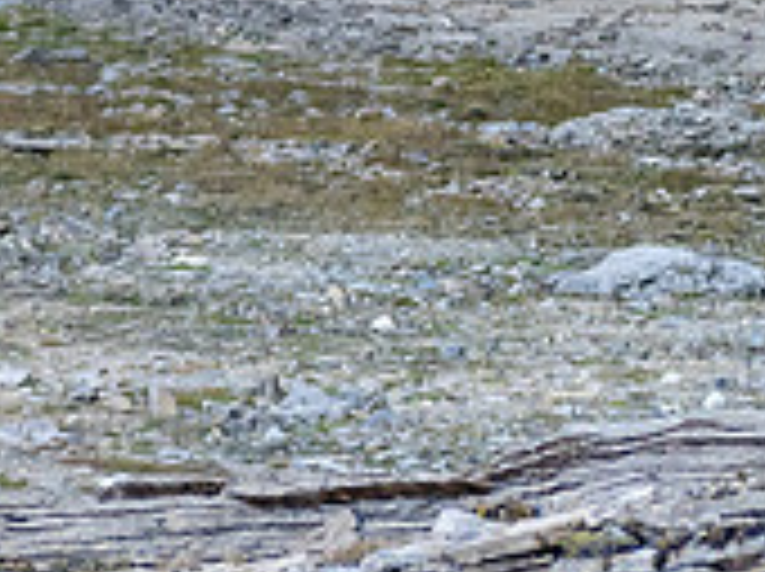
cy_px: 115
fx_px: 22598
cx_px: 580
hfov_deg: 1.9
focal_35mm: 1024
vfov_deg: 1.4
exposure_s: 1/320
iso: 800
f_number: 5.6
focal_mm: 150
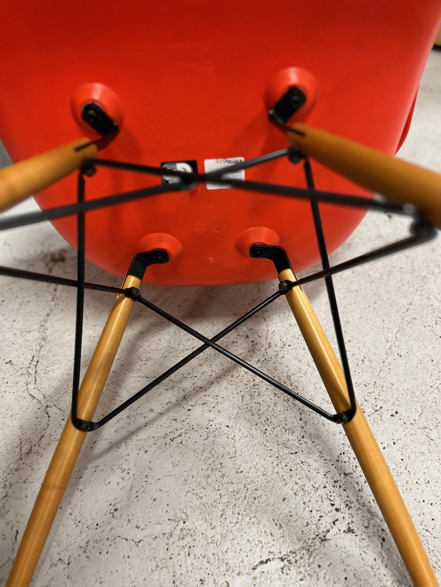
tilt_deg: -45.1
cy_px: 294
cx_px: 220
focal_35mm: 26
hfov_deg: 53.1
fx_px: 442
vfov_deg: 67.3
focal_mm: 5.1
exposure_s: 1/50
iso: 200
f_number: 1.6
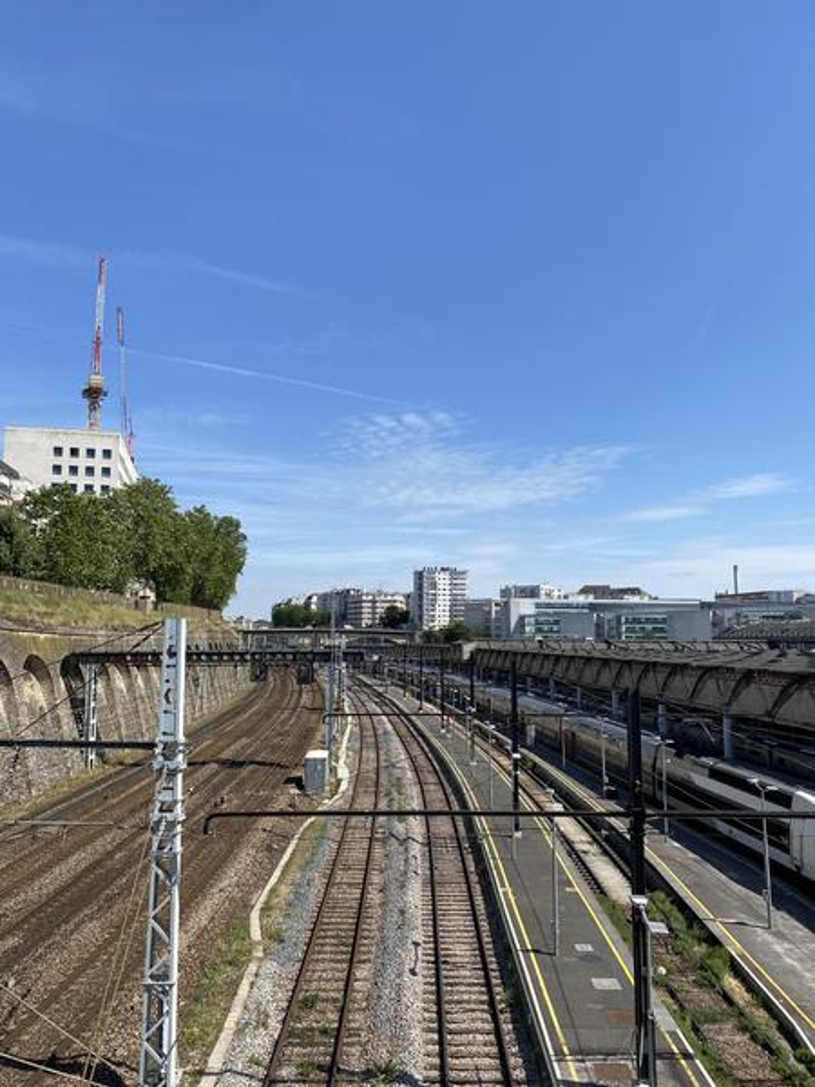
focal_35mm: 26
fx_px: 816
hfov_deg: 53.1
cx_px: 408
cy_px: 544
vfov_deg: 67.3
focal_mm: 4.25
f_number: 1.8
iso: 32
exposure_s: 1/2967
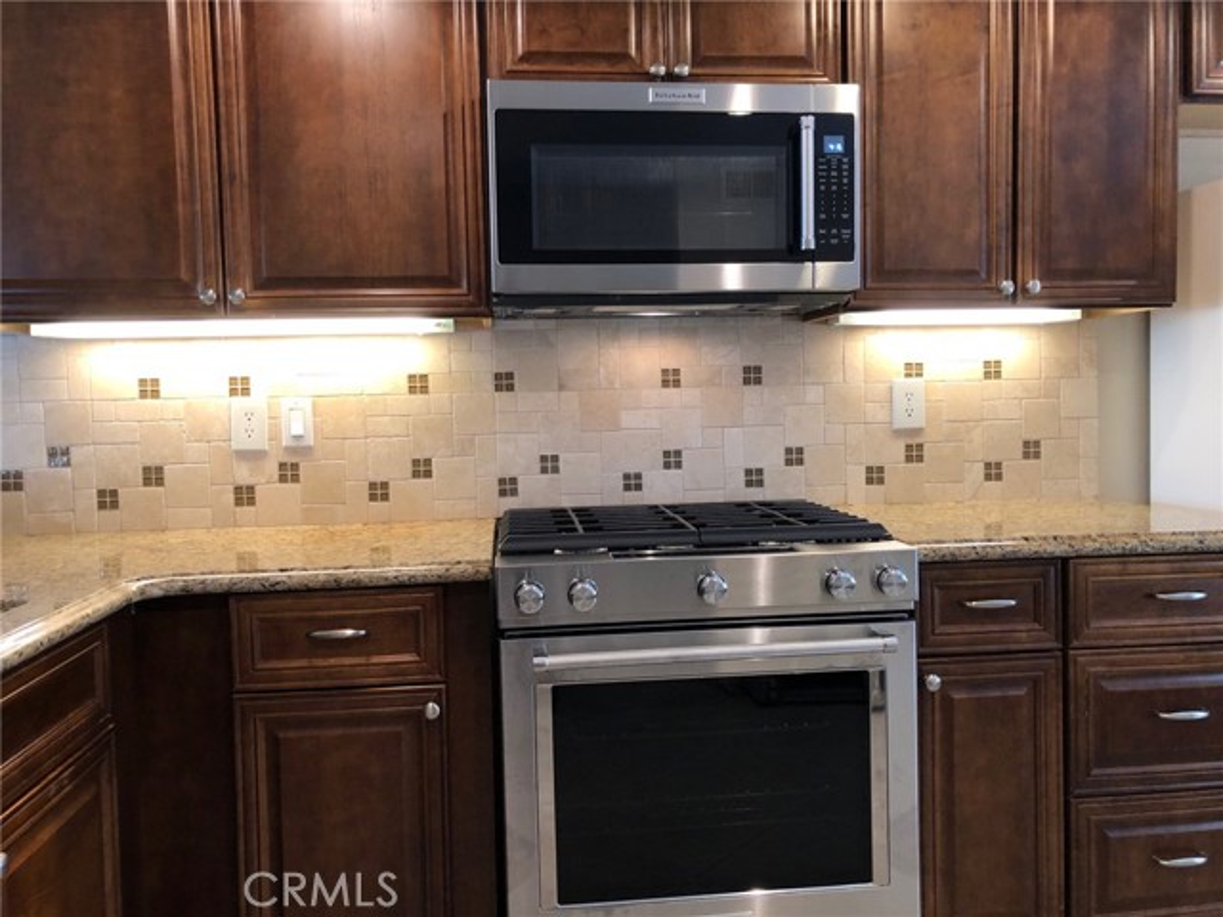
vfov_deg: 49.7
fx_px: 989
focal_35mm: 28
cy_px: 458
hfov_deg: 63.4
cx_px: 612
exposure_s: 1/24
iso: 40
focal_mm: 3.99
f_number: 1.8
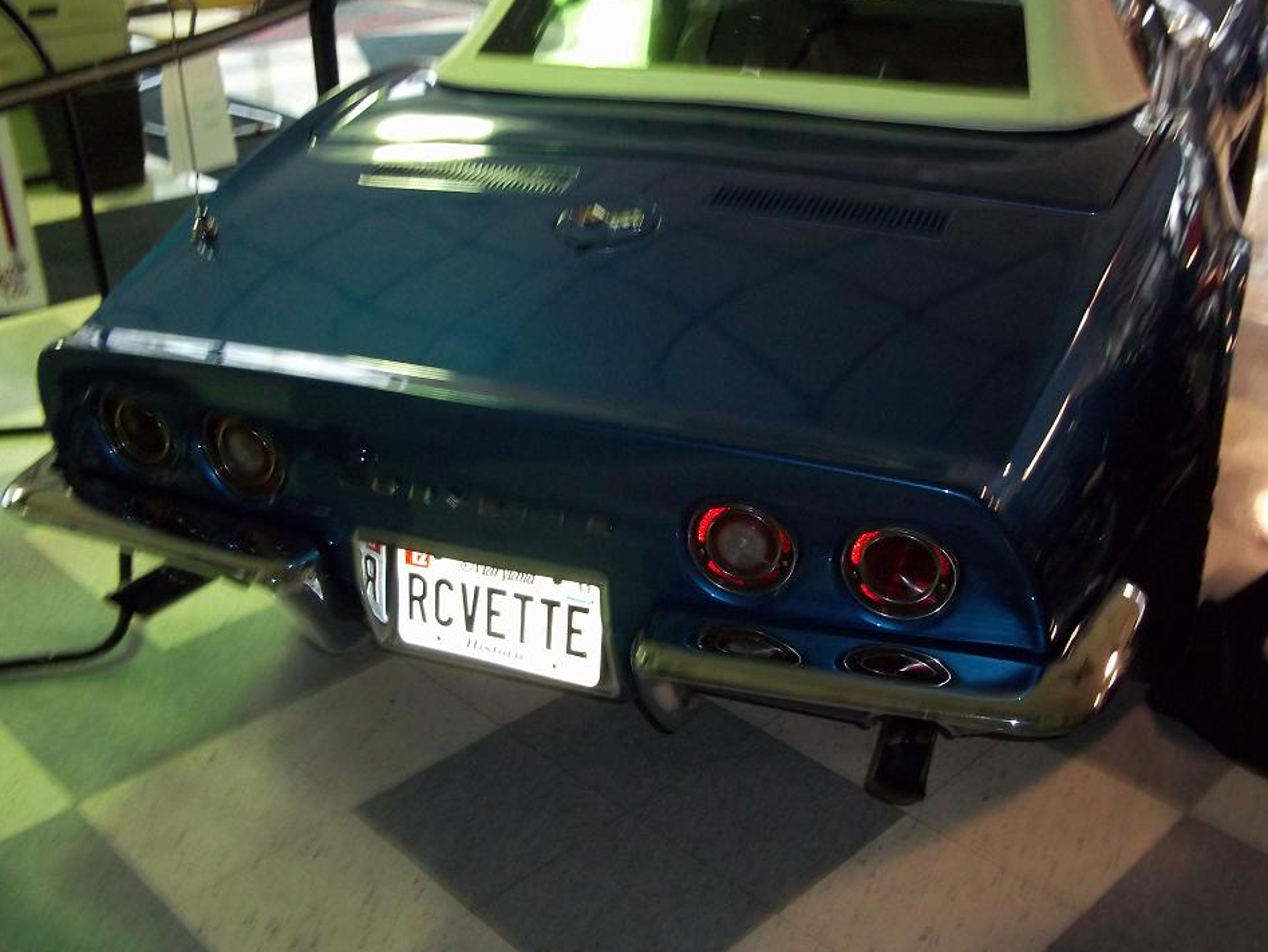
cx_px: 633
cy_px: 463
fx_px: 1392
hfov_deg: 49.0
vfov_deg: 37.7
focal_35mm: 38
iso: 320
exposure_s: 1/30
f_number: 3.1
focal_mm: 6.5
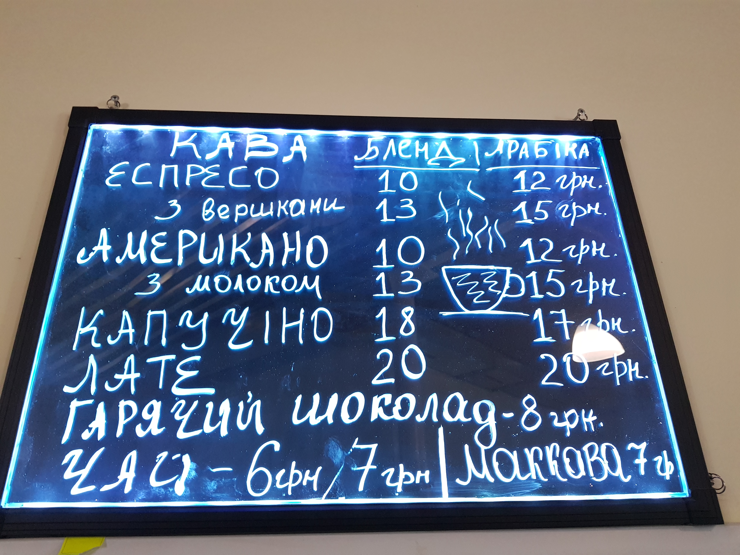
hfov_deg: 67.3
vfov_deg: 53.1
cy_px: 278
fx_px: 556
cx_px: 370
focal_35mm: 26
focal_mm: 4.2
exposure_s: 1/33
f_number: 1.7
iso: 200
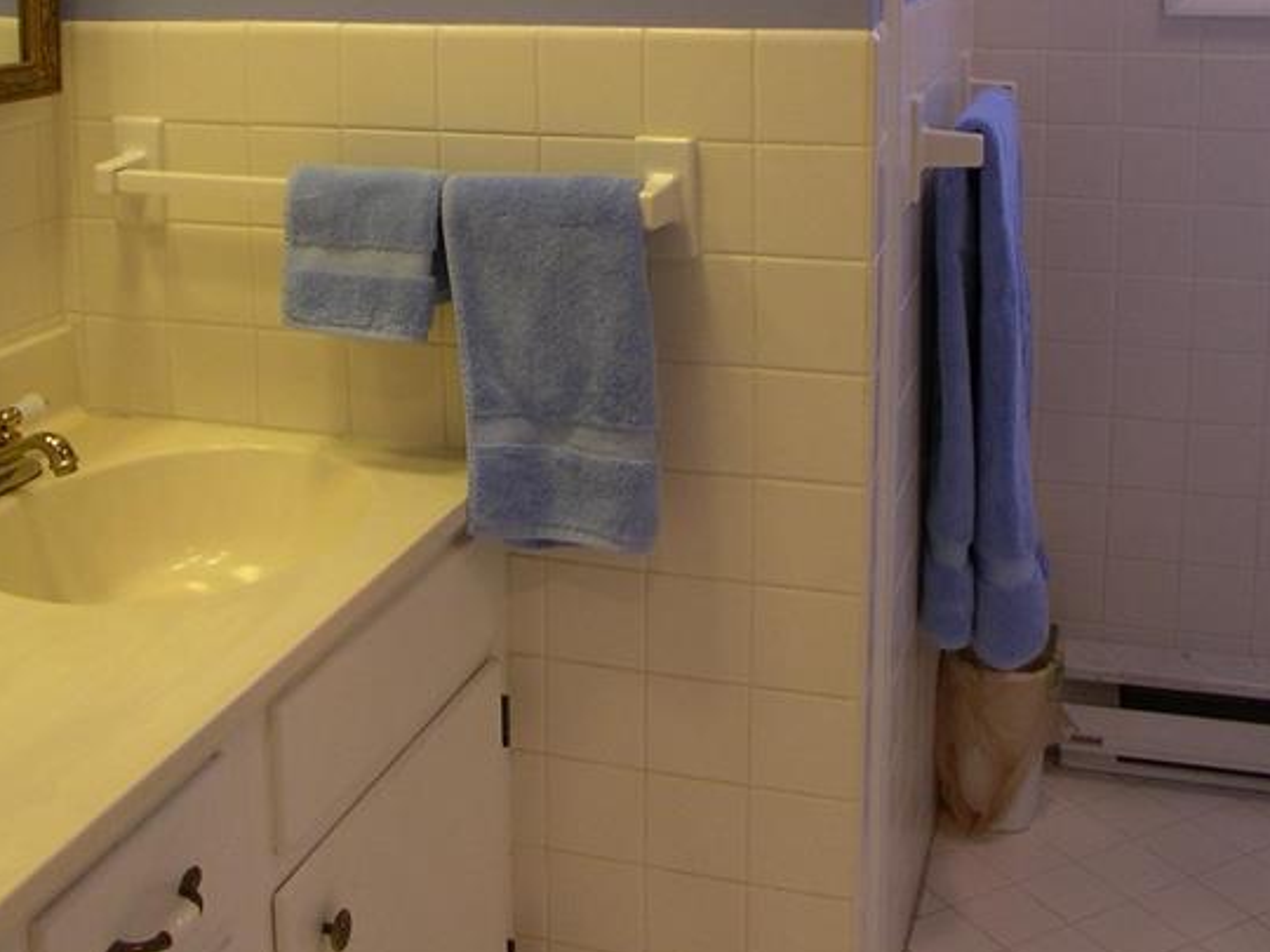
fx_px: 2642
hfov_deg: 27.0
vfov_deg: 20.0
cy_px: 66
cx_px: 503
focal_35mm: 72
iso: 100
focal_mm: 8
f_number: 2.8
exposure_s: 1/5.6
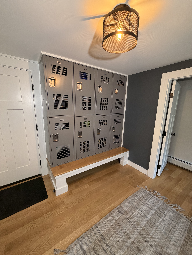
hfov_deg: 85.7
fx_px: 104
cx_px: 96
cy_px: 128
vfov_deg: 102.1
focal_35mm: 14
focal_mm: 2.22
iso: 250
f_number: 2.2
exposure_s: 1/60
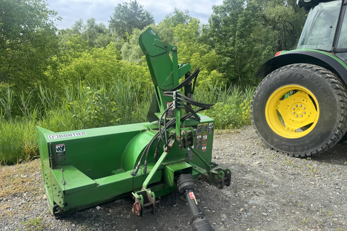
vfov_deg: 51.2
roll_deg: -2.3
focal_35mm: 25
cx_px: 173
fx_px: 241
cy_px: 130
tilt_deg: -16.5
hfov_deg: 71.5
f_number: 1.78
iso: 80
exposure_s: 1/1261
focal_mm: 6.76
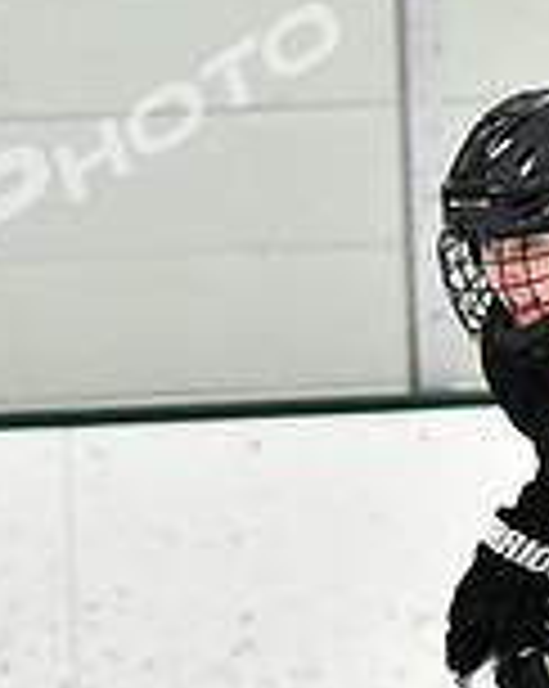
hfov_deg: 1.5
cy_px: 771
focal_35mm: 1014
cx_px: 342
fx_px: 20636
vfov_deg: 1.9
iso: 5000
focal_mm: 190
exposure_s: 1/1250
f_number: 2.8
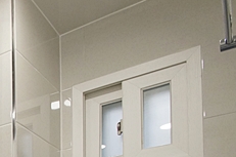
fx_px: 340
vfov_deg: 20.2
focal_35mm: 52
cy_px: 266
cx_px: -123
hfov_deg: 26.7
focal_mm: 10
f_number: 9
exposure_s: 1/30
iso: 800
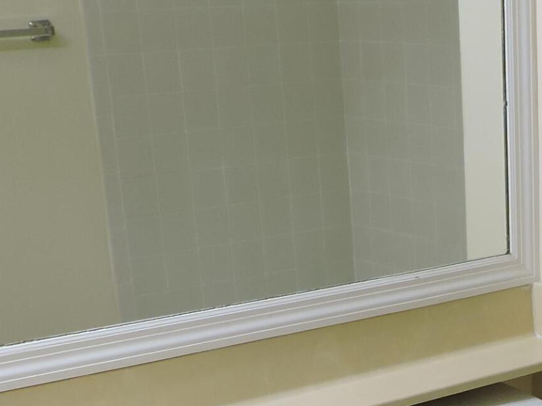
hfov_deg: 22.6
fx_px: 1315
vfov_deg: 16.6
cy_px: 519
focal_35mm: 84
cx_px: 506
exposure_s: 1/30
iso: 140
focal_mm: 4.3
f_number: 3
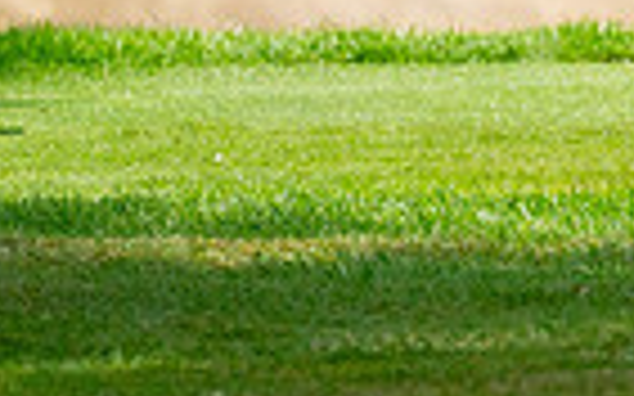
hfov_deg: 1.1
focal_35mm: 1879
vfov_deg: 0.7
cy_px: -418
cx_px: 1147
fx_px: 32453
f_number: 4
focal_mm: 300
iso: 320
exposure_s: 1/2500
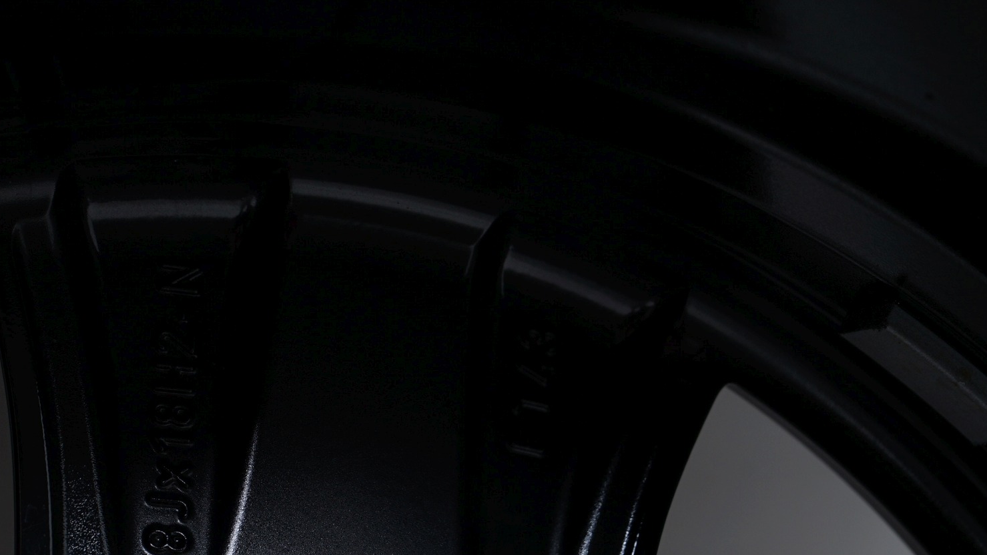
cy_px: 415
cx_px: 385
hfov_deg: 29.3
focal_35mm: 72
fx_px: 1884
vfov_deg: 16.7
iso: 250
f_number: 7.1
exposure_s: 1/125
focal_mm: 53
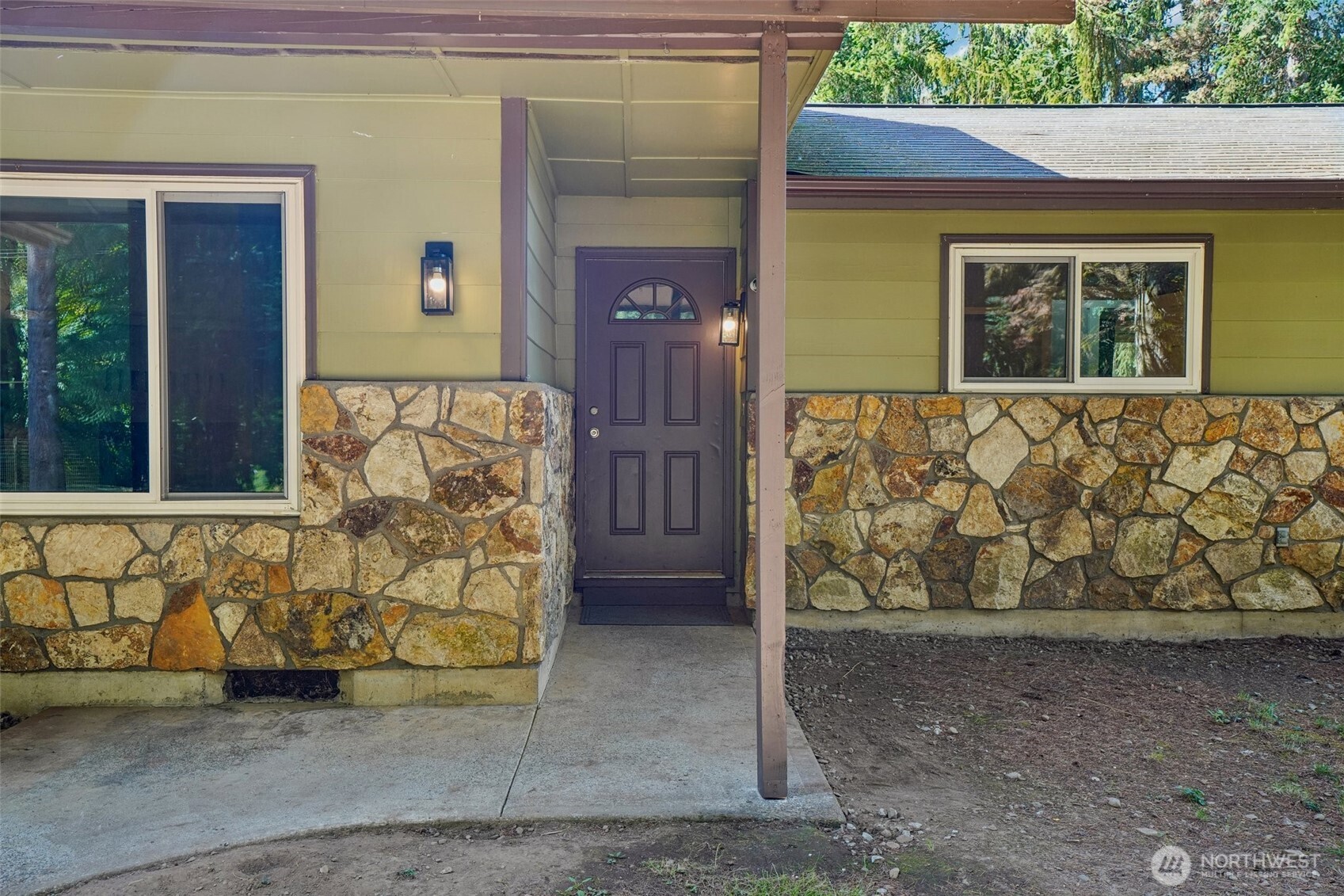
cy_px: 448
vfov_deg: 37.8
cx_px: 672
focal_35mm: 35
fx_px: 1306
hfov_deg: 54.4
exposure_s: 1/30
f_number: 8
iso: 400
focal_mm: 35
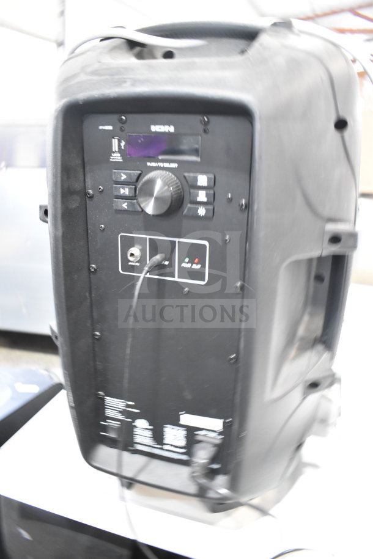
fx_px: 420
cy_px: 280
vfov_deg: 67.4
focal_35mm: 27
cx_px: 186
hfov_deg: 47.9
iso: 2200
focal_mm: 18
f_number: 3.5
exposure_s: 1/30
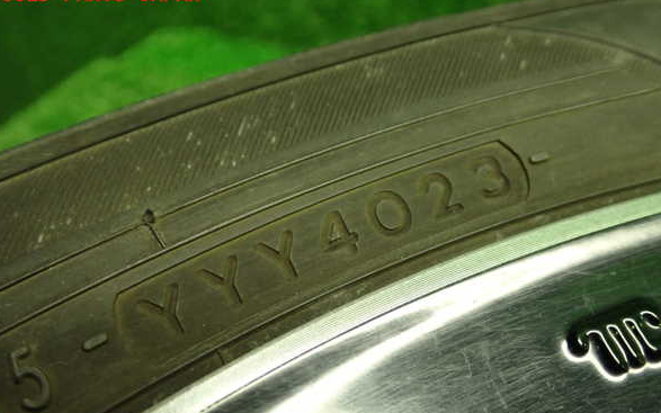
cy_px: 233
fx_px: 703
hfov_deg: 50.4
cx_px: 333
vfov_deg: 32.7
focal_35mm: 39
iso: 400
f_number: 2.5
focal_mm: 6.37
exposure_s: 1/40
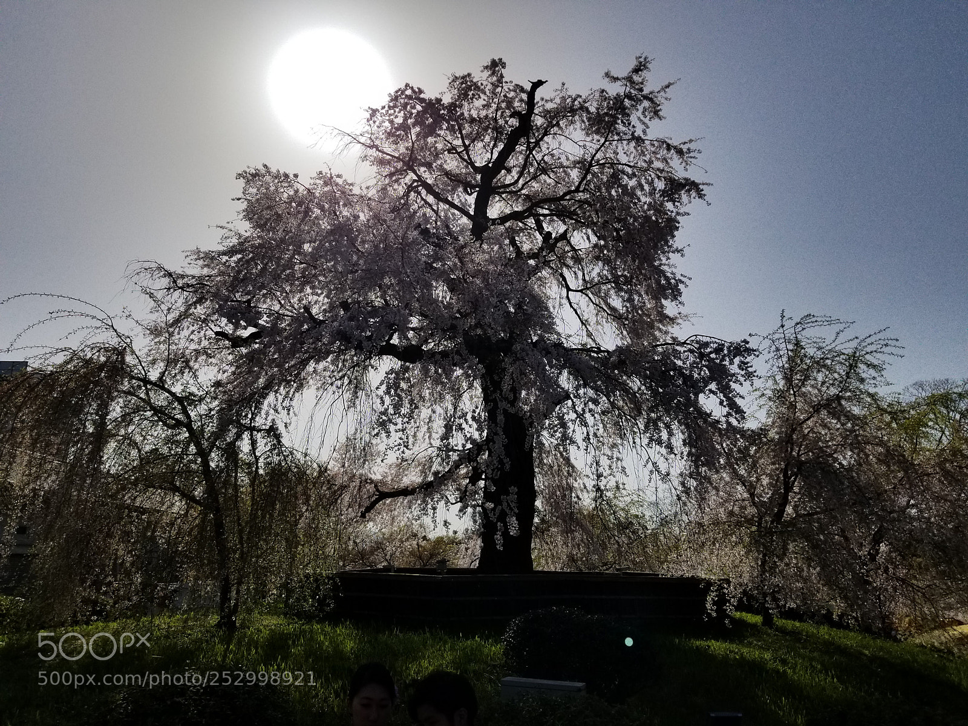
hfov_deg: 67.3
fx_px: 727
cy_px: 363
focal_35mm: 26
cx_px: 484
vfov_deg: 53.1
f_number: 1.7
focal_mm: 4.25
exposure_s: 1/34816
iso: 50
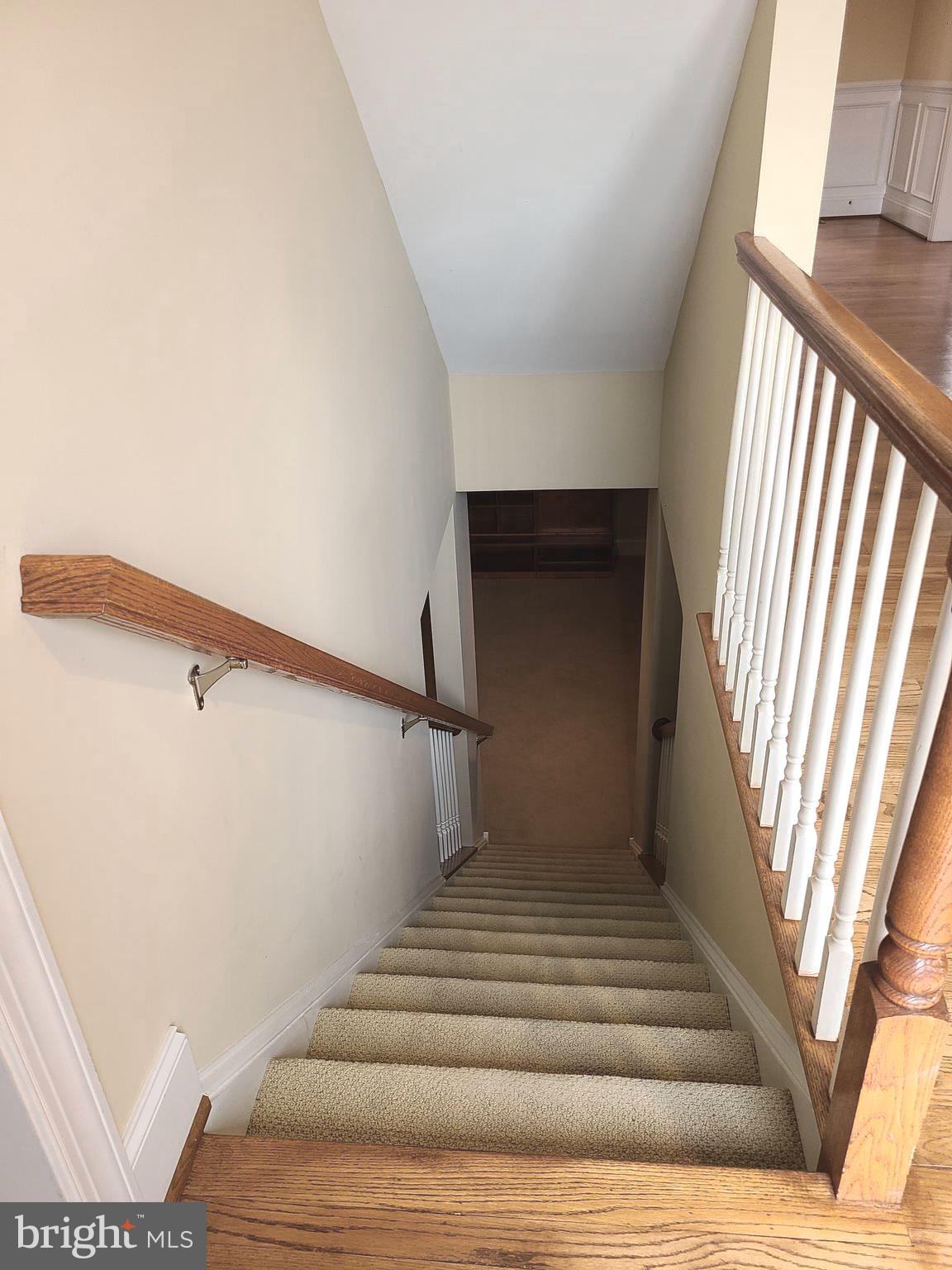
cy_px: 635
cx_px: 476
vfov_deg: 67.3
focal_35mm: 26
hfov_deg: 53.1
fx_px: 953
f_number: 1.8
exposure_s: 1/60
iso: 160
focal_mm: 5.4
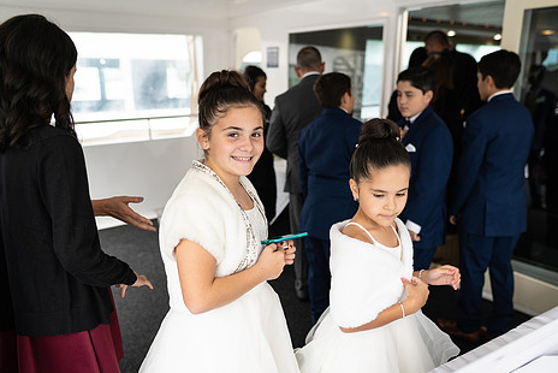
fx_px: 465
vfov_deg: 43.4
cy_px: 226
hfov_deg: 61.9
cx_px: 287
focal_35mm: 30
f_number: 2
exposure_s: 1/640
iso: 320
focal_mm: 24
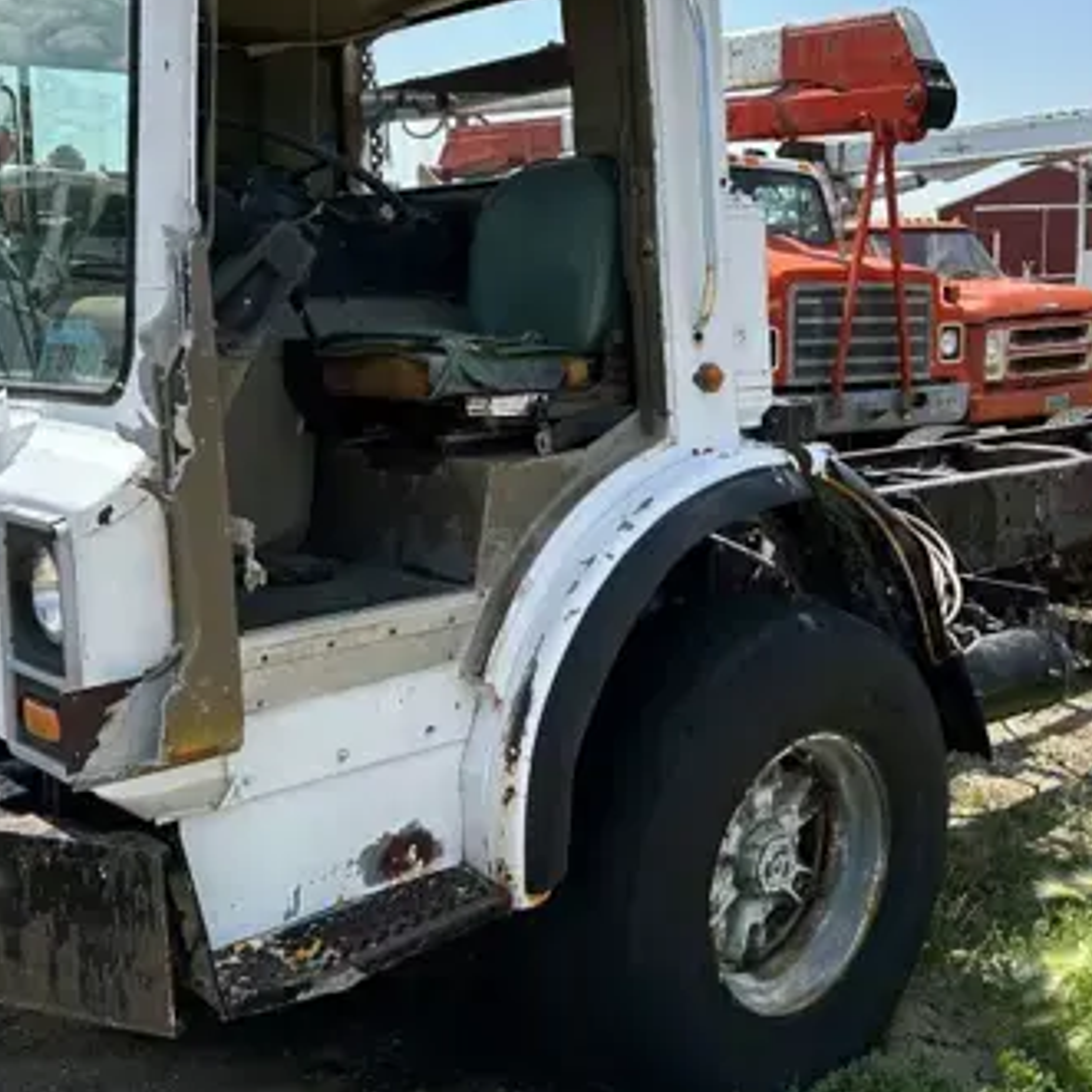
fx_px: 1463
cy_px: 422
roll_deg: +0.3
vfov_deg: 40.7
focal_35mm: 41
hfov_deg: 40.6
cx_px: 693
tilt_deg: -3.9
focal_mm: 6.86
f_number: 1.78
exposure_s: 1/4184
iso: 80
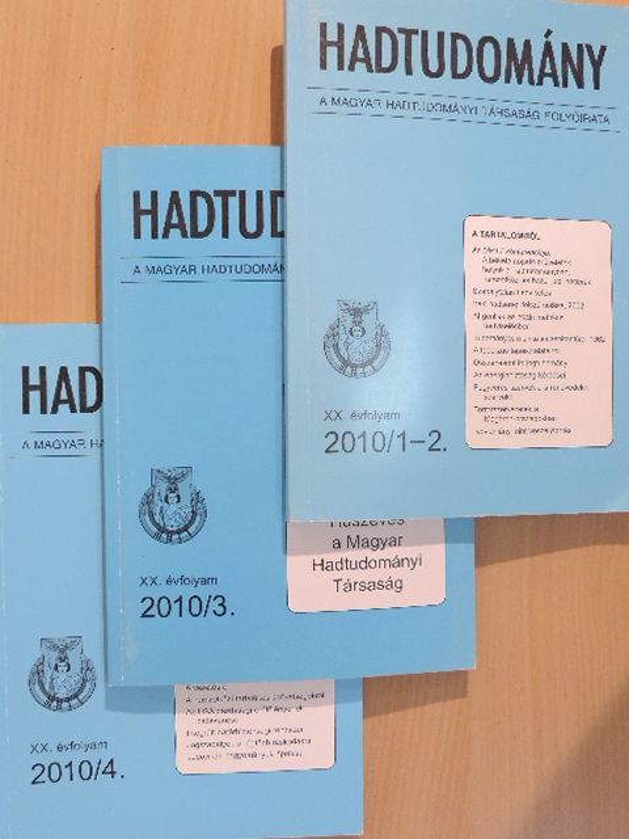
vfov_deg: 46.8
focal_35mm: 40
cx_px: 314
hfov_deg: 36.0
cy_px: 420
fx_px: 969
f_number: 4.2
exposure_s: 1/50
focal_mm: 7.1
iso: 800
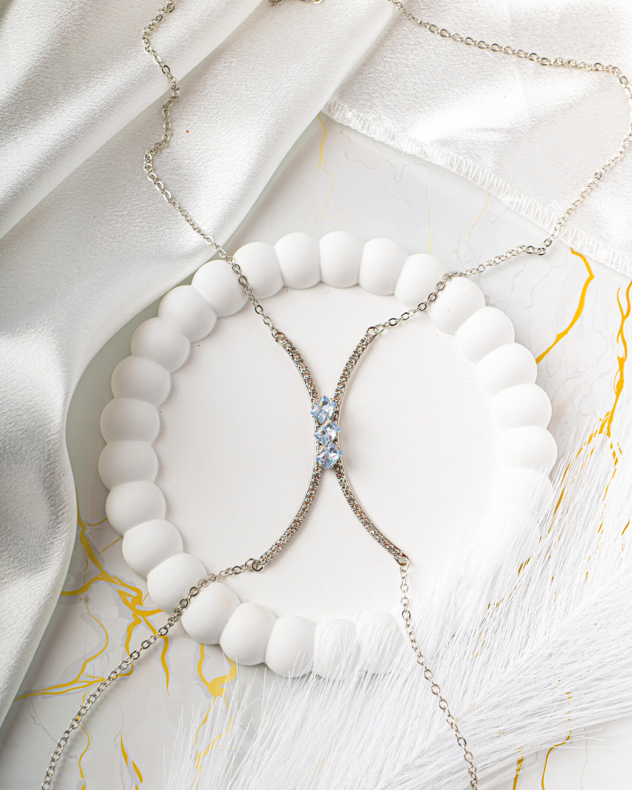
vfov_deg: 27.9
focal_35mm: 68
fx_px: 1590
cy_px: 406
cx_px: 315
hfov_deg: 22.5
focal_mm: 60
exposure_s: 1/160
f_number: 7.1
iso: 400
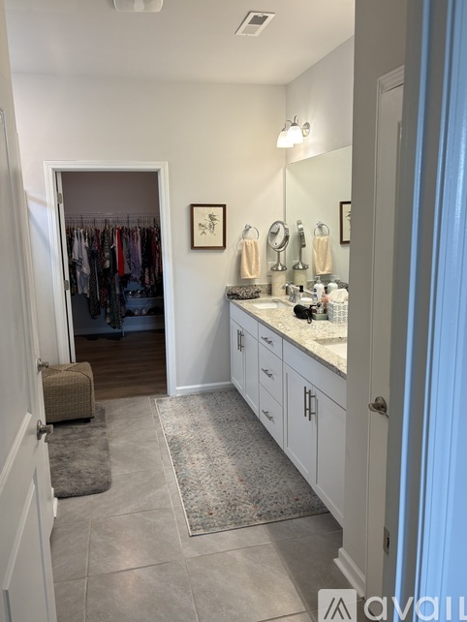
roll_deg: +2.0
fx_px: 485
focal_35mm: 27
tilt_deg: -9.2
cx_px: 233
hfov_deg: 51.4
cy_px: 305
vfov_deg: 65.3
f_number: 1.6
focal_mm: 5.96
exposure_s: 1/60
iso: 64
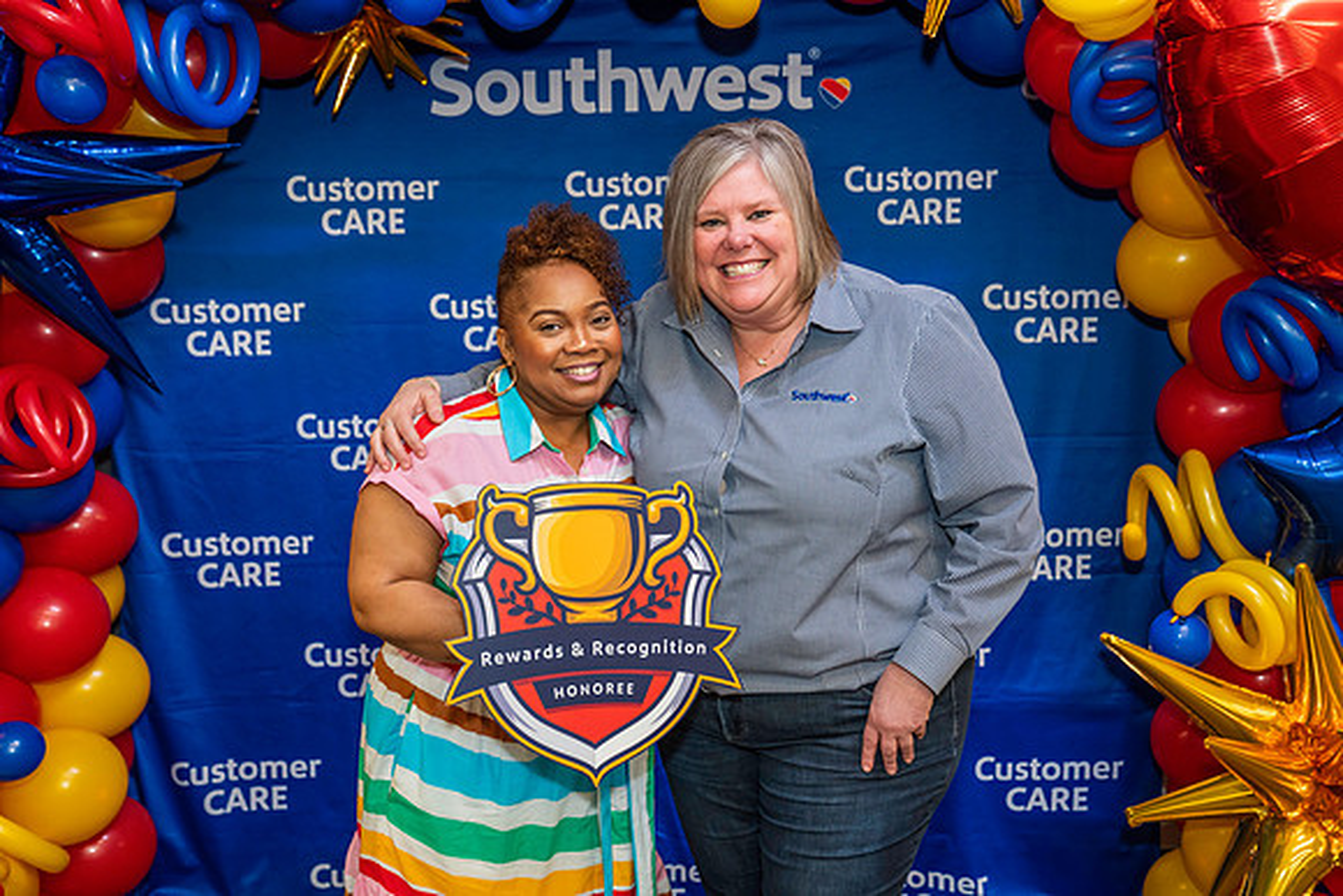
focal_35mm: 40
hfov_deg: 48.4
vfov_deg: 33.4
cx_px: 672
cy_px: 448
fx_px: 1493
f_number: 4
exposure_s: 1/160
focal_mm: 40
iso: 1250
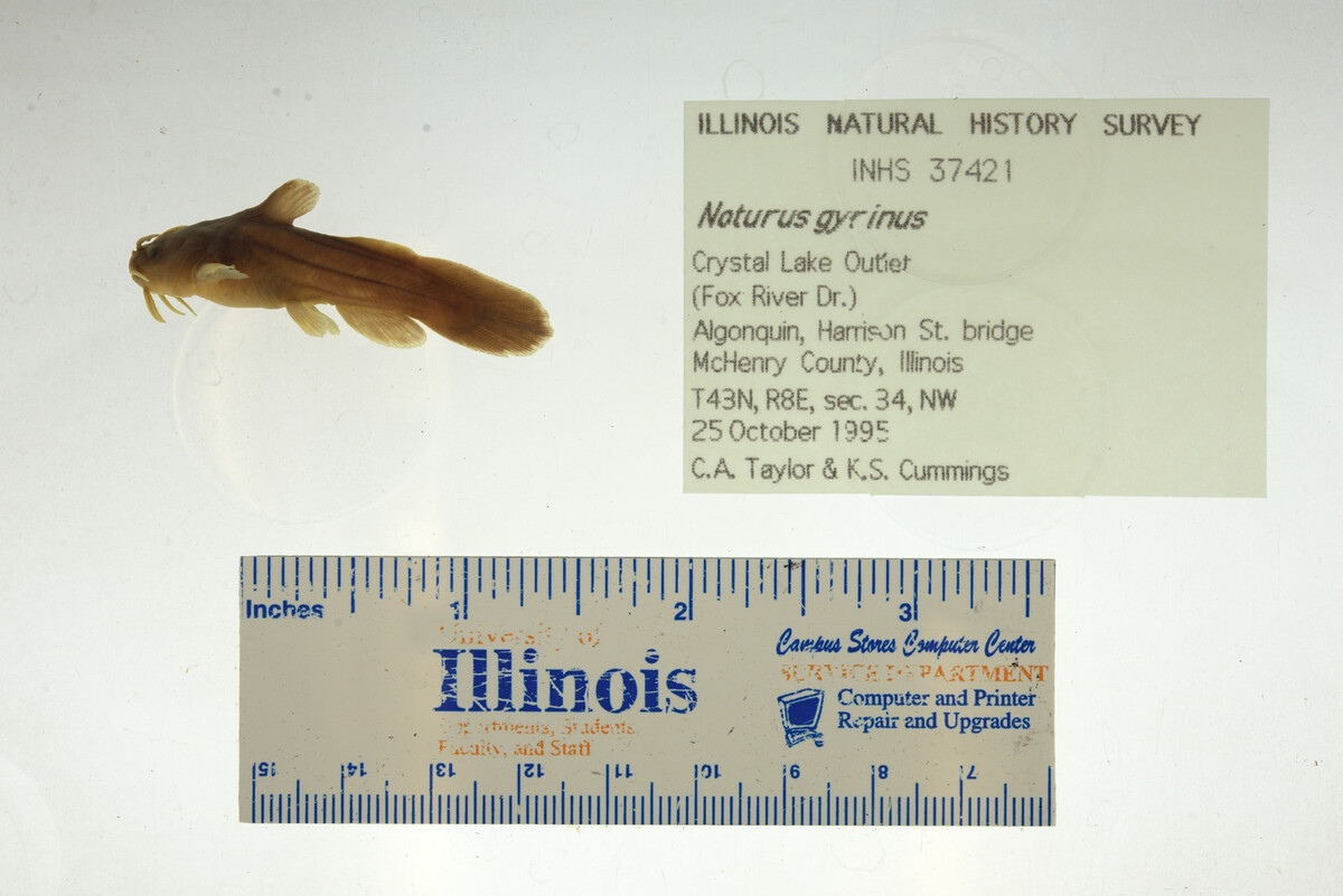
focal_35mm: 60
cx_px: 672
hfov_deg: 33.4
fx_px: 2239
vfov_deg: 22.6
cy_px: 448
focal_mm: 60
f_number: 10
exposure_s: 1/200
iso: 100
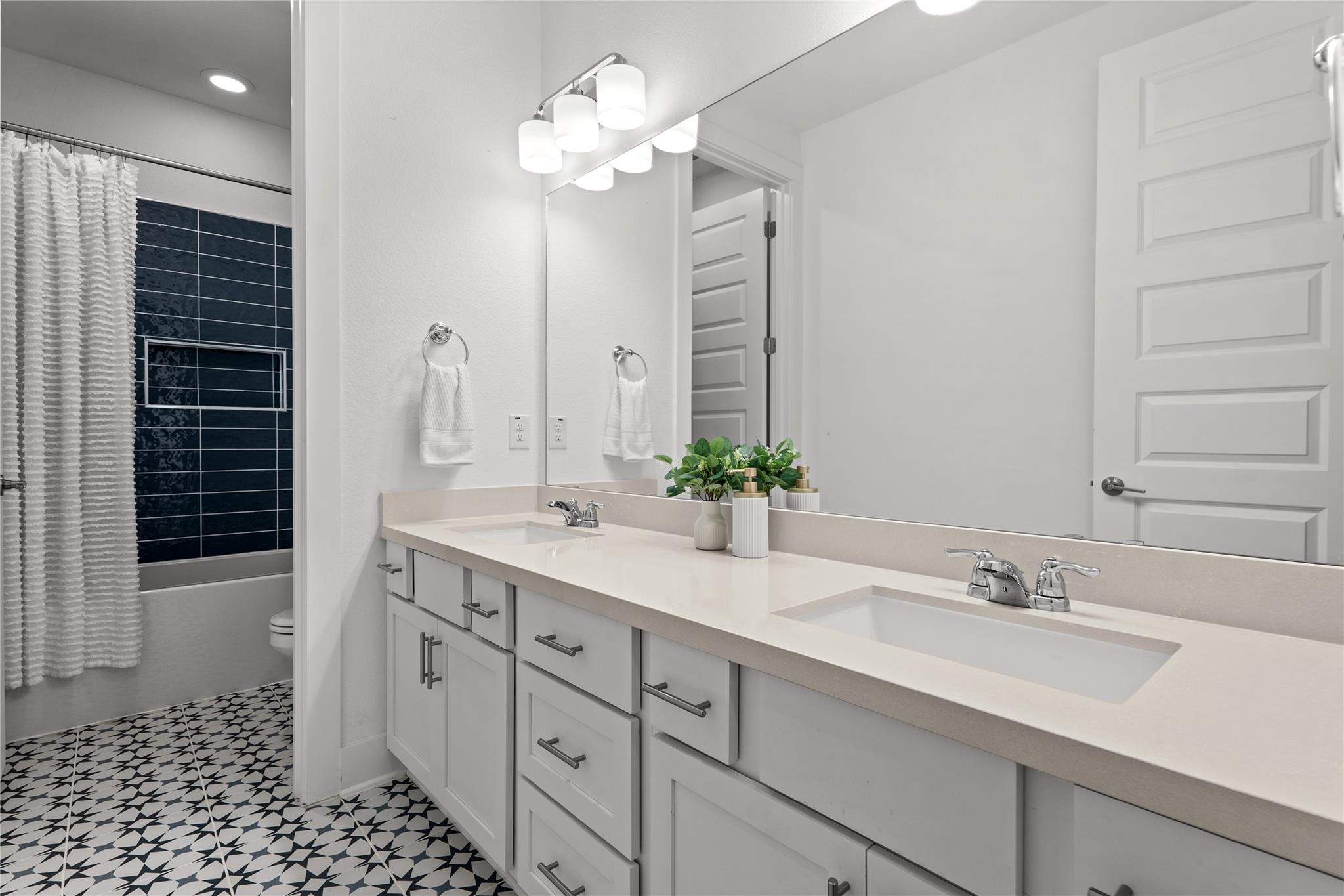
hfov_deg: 96.7
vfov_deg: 73.7
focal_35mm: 16
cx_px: 672
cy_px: 448
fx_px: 597
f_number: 8
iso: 200
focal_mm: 16
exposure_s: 1/10
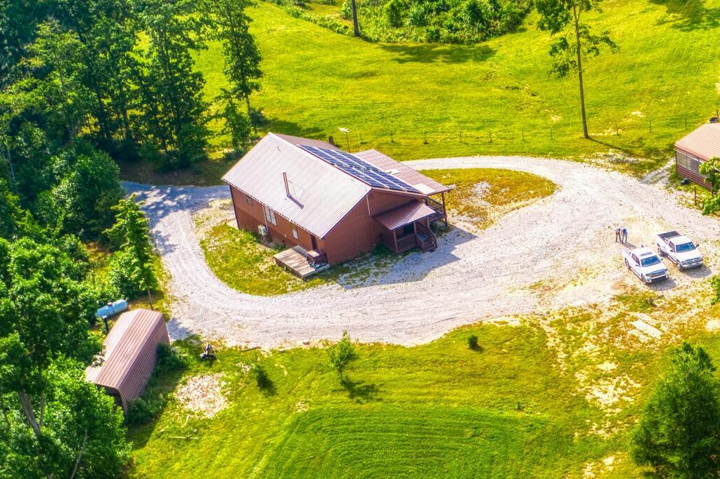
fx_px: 1639
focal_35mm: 82
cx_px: 834
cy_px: 309
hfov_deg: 23.0
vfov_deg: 16.6
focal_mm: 10.26
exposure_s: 1/40
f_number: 4
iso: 100
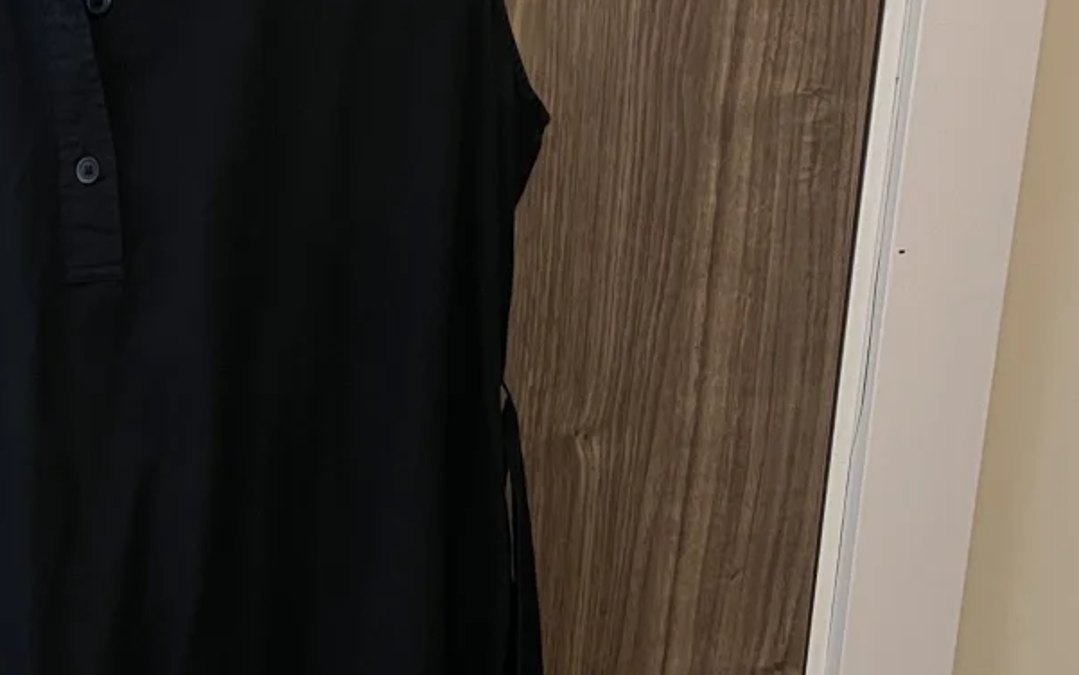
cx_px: 142
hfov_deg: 29.9
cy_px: 652
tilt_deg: -15.1
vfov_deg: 19.2
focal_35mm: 66
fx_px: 1941
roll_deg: -0.4
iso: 640
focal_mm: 5.1
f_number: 1.6
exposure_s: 1/33
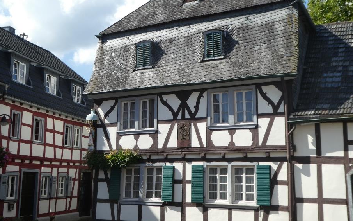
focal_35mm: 42
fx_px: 404
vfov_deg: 30.5
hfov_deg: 47.1
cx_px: 160
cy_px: 104
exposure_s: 1/500
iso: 80
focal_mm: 6.3
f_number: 3.7
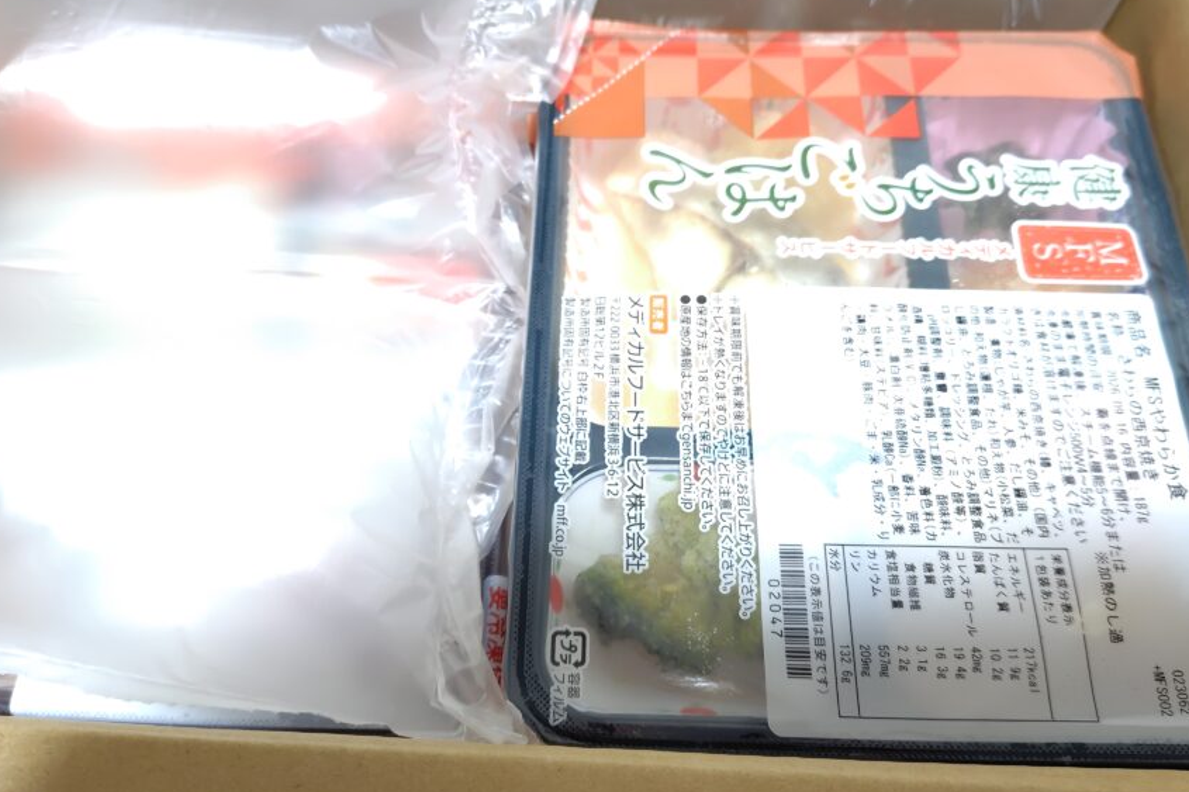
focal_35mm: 29
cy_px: 384
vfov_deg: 44.9
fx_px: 958
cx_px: 590
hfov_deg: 63.7
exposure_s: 1/40
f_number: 1.9
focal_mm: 5.6
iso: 719
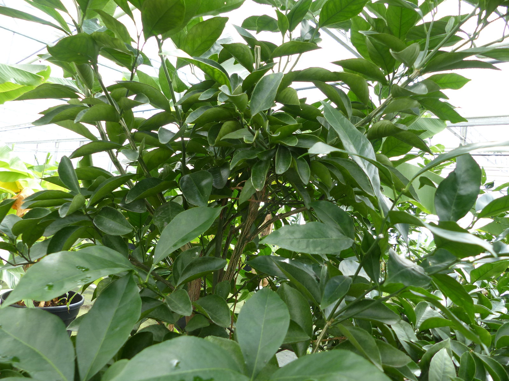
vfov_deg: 54.9
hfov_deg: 69.4
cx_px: 254
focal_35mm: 25
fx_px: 368
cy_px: 190
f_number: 2.8
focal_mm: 4.5
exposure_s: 1/60
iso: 125
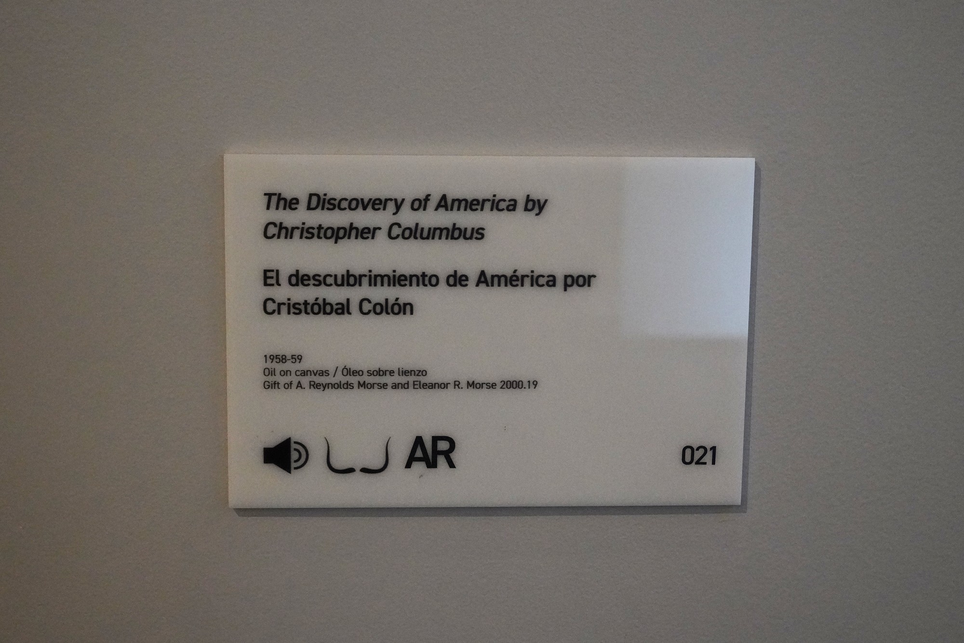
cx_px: 482
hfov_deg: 41.9
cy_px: 322
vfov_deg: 28.7
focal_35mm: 47
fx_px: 1259
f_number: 5.6
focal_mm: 47
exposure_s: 1/100
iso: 8000
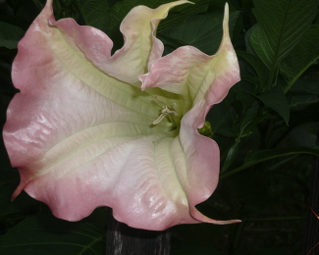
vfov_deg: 25.0
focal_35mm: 61
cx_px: 155
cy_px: 127
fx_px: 576
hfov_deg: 31.0
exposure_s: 1/30
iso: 100
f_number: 4
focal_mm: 9.6
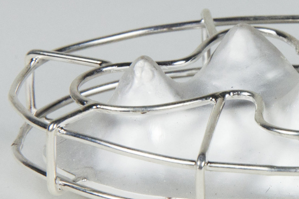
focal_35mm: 521
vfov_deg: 2.6
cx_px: 329
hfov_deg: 4.0
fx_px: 4319
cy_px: 78
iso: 1000
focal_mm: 105
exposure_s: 1/100
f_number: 16
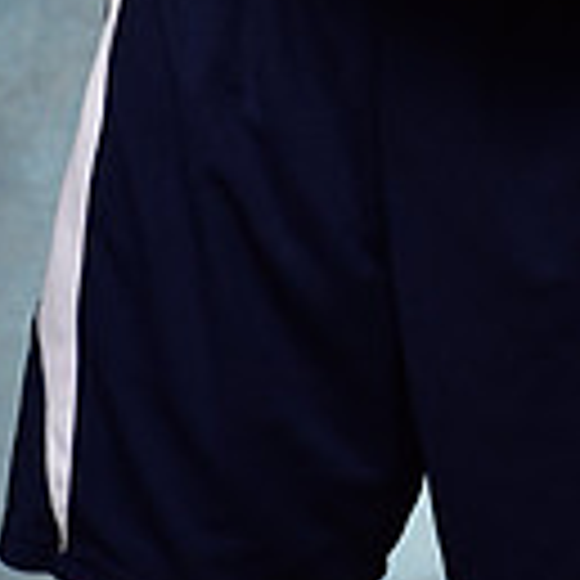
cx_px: 447
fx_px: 5080
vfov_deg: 6.3
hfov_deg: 6.5
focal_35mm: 268
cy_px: -674
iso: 100
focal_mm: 70
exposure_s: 1/200
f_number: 5
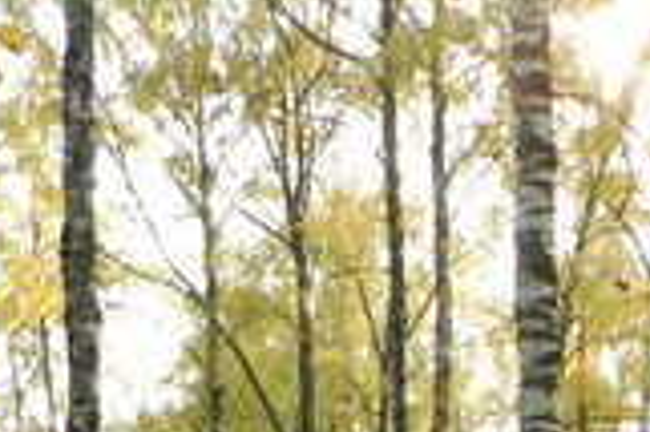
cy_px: 753
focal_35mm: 123
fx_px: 2219
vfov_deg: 10.5
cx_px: 242
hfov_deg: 16.6
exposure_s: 1/125
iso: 160
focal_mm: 6.7
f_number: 4
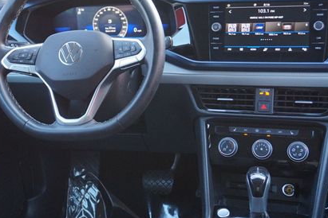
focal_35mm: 56
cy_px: 91
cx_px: 132
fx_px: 510
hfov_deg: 35.5
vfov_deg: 24.2
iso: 500
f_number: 4.5
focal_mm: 24
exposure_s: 1/60
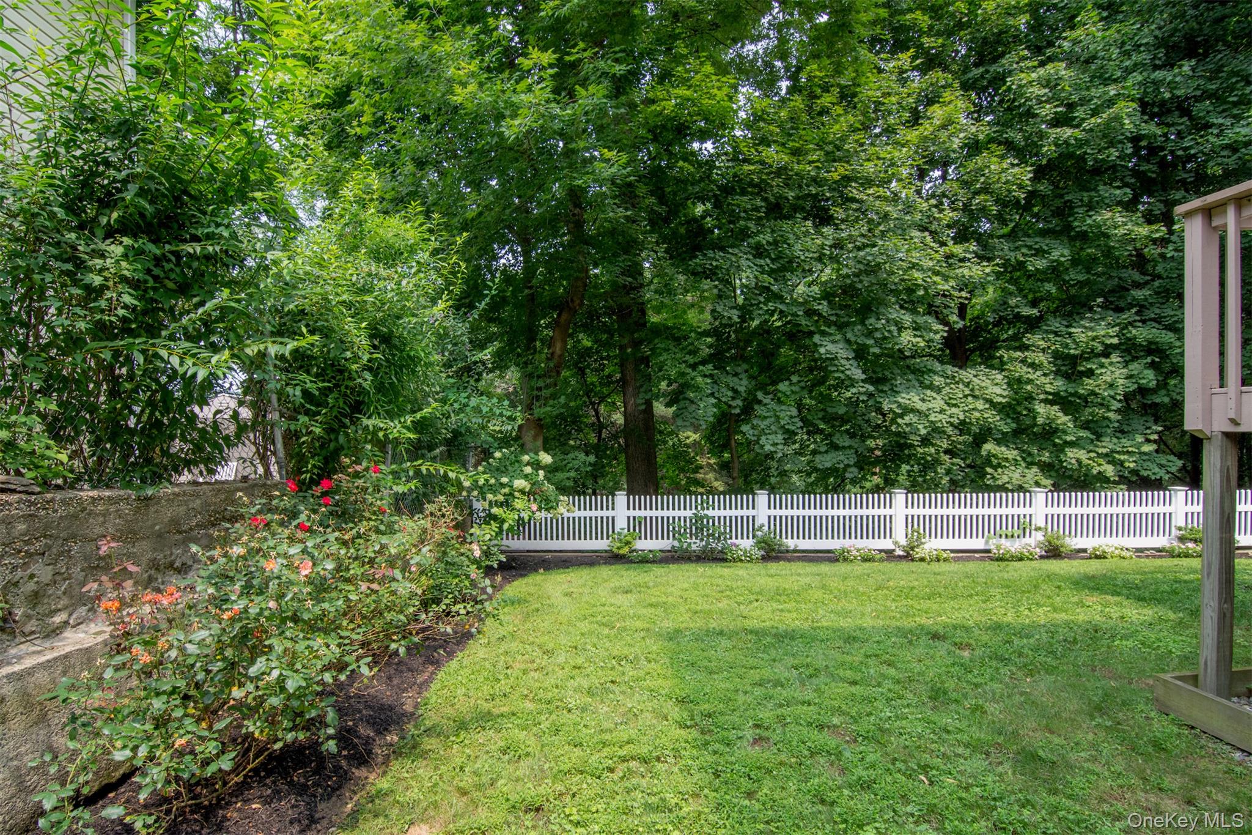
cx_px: 626
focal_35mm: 16
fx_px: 574
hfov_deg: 95.0
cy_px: 418
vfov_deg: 72.0
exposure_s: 1/160
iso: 500
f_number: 11
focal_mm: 11
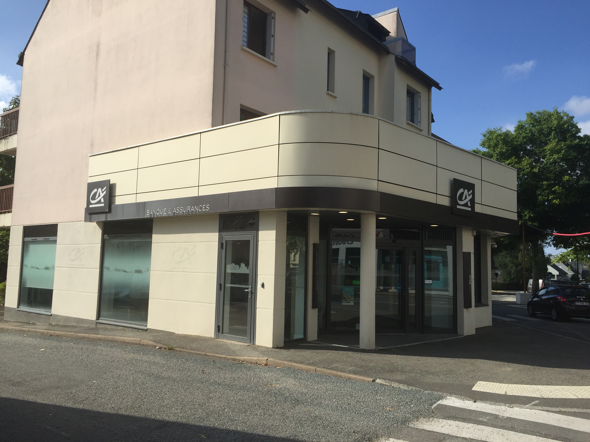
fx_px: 494
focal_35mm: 29
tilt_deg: +4.9
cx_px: 295
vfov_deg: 48.2
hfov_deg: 61.7
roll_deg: -1.3
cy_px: 221
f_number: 2.2
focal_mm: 4.15
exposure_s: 1/3049
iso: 32
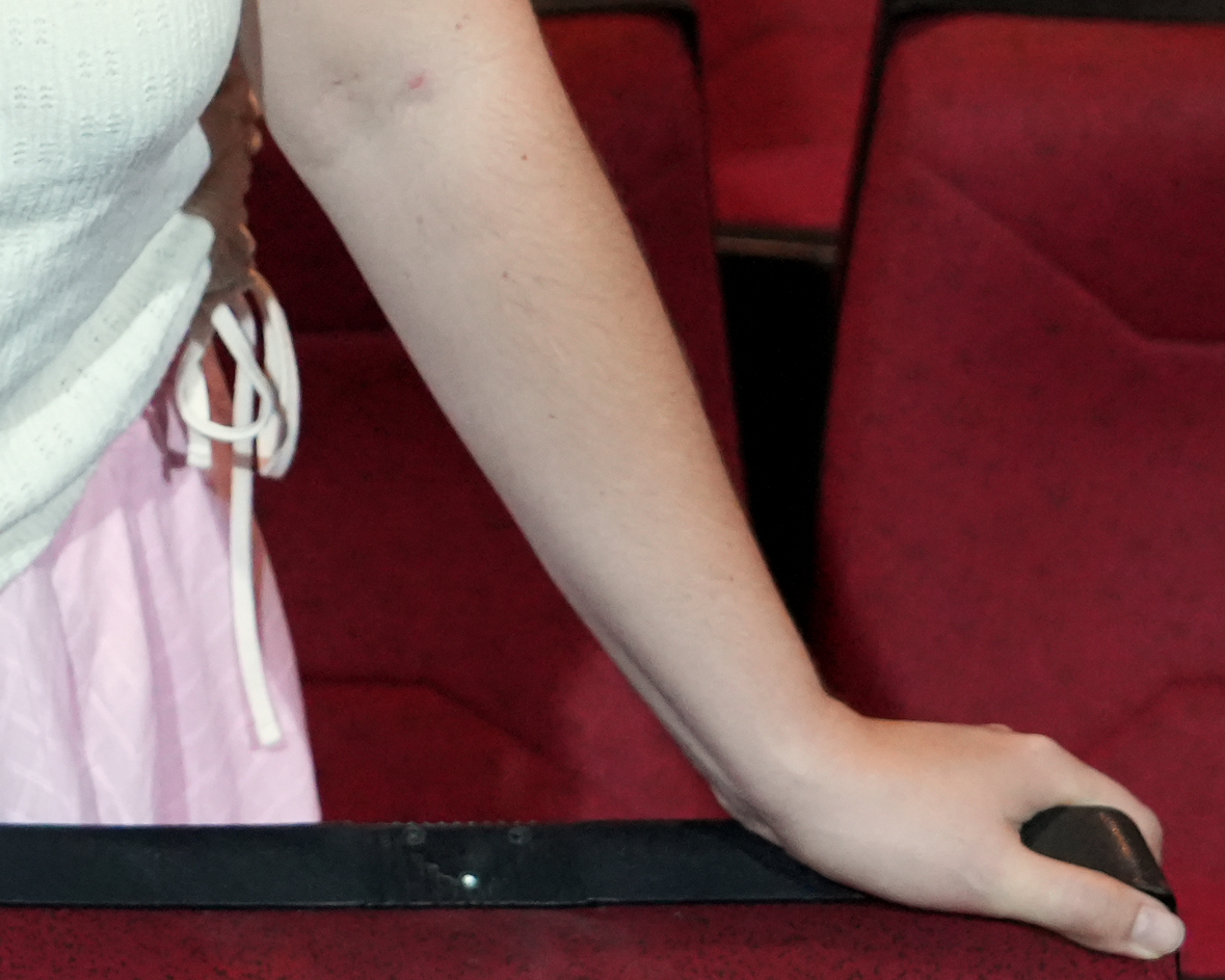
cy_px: -332
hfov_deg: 12.3
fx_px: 5547
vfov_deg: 9.9
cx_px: -254
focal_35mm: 153
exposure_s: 1/160
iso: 5000
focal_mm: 45
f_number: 4
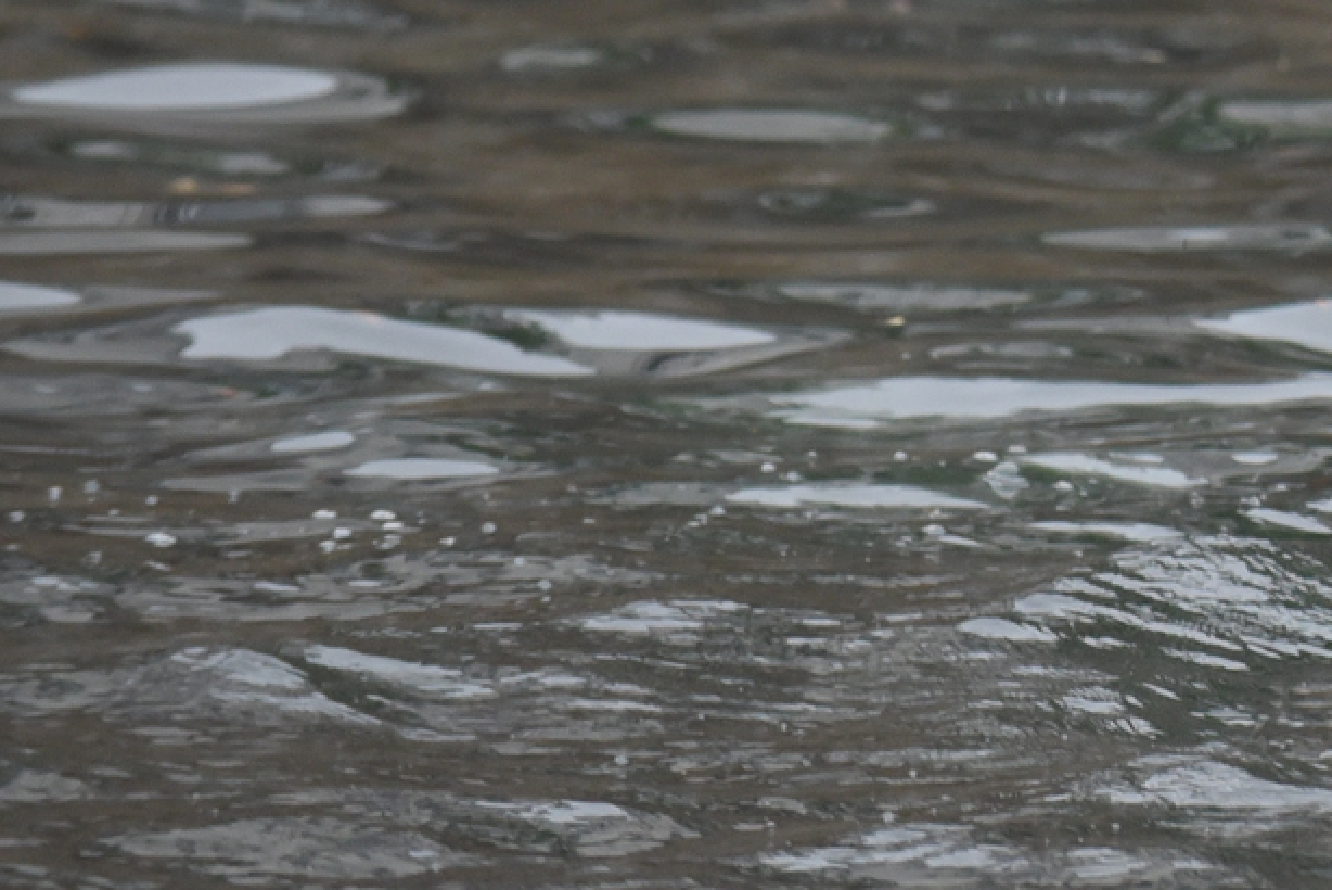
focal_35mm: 625
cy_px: -826
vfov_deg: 2.2
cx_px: 2347
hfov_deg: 3.3
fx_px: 23135
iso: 1600
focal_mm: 160
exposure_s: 1/400
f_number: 5
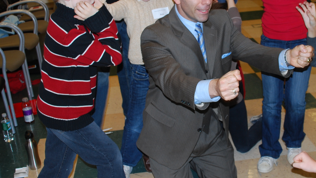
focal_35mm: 50
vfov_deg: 23.9
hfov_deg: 41.0
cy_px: 78
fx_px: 419
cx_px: 198
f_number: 3.5
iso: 200
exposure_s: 1/60
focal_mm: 18
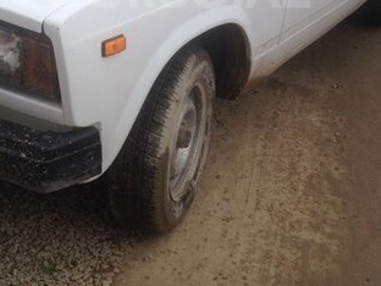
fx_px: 814
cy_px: -10
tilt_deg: -23.2
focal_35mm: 74
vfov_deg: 19.3
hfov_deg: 26.3
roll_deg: -2.4
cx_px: 186
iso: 50
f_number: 2.4
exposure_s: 1/756
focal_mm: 4.28
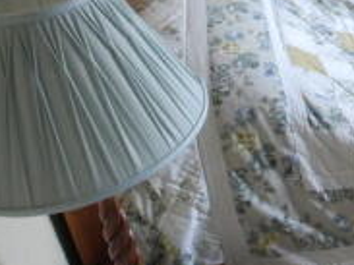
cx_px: 492
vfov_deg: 16.0
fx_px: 910
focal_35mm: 89
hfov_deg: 19.8
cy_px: -42
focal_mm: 6
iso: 400
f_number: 2.8
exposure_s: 1/30.1
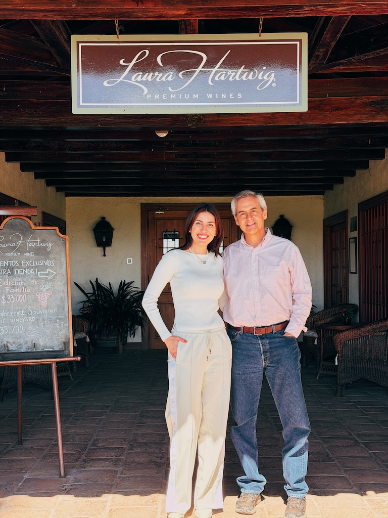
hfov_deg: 30.3
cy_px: 259
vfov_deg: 39.7
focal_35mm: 48
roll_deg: +0.1
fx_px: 717
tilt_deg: +0.4
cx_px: 194
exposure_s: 1/699
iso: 80
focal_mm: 6.76
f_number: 1.78
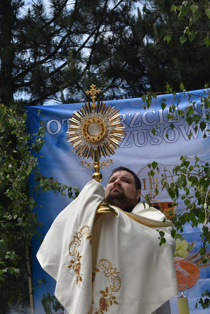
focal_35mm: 82
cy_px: 157
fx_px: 721
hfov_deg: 16.6
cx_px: 105
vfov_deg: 24.6
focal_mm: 55
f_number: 8
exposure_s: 1/250
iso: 110
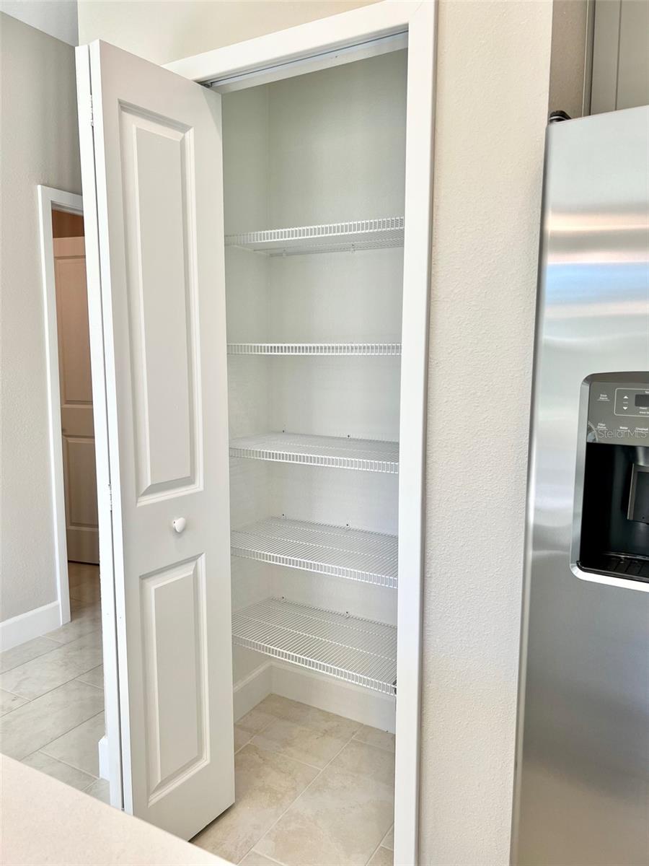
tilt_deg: -7.5
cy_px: 433
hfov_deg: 53.1
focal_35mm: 26
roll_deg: -0.2
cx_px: 324
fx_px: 650
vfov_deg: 67.3
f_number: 1.5
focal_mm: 5.7
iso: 40
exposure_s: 1/208
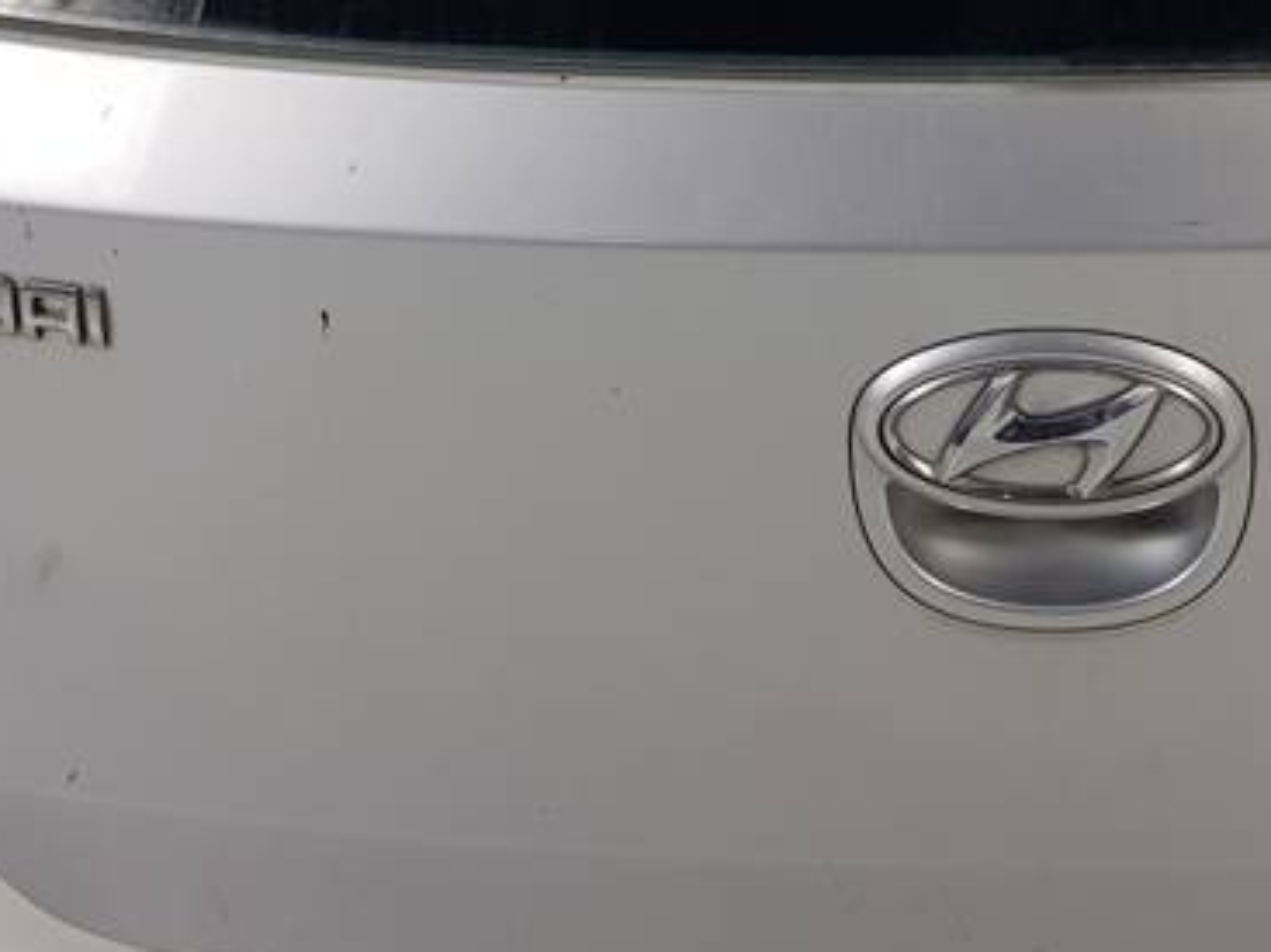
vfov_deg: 20.5
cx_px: 1087
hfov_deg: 27.7
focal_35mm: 68
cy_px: -111
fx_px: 2496
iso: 40
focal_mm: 4.2
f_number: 1.7
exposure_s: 1/113
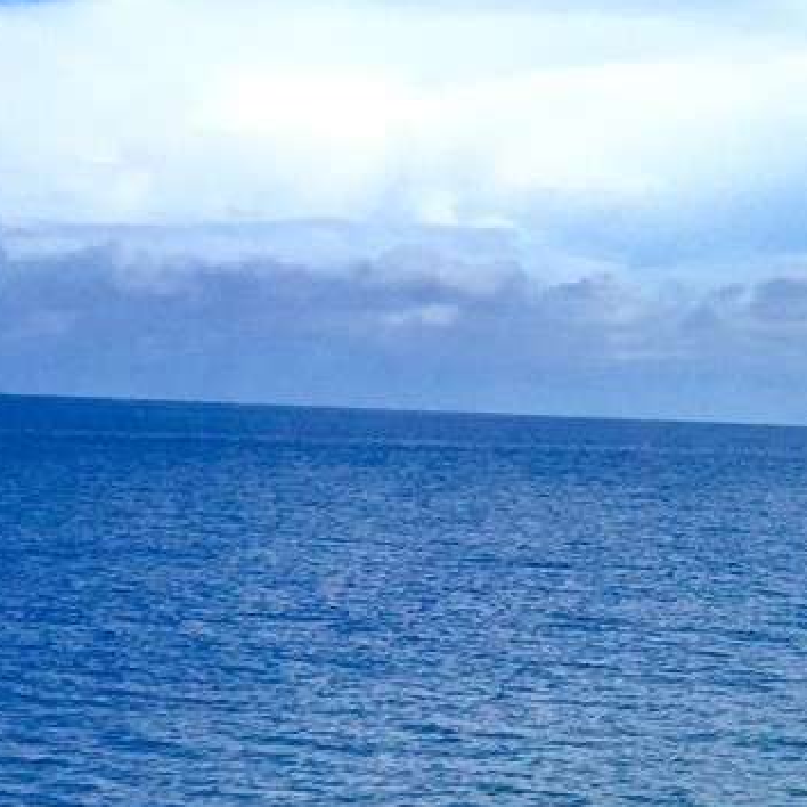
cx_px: 1552
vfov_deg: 14.8
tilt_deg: -4.0
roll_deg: -3.0
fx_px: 3060
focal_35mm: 116
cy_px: 775
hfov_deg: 13.2
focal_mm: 4.15
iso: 32
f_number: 2.2
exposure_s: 1/3049
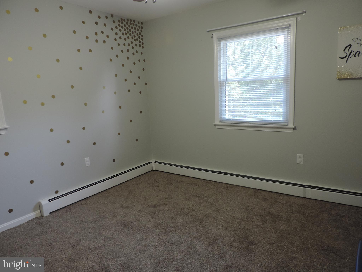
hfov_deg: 71.6
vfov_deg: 56.8
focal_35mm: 24
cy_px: 136
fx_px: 251
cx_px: 181
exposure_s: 1/30
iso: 180
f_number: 3
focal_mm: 4.3
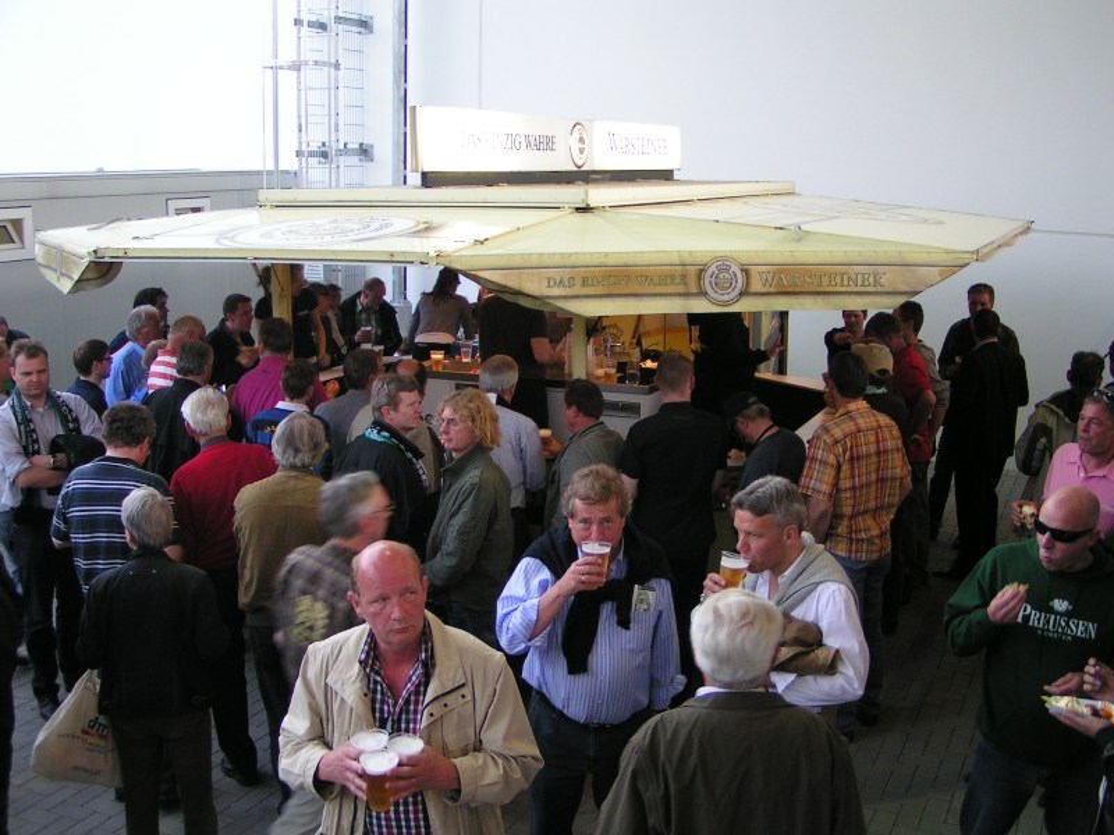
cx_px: 557
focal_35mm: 38
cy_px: 418
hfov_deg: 49.0
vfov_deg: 37.7
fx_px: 1223
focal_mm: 5.8
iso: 100
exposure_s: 1/40
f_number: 2.8
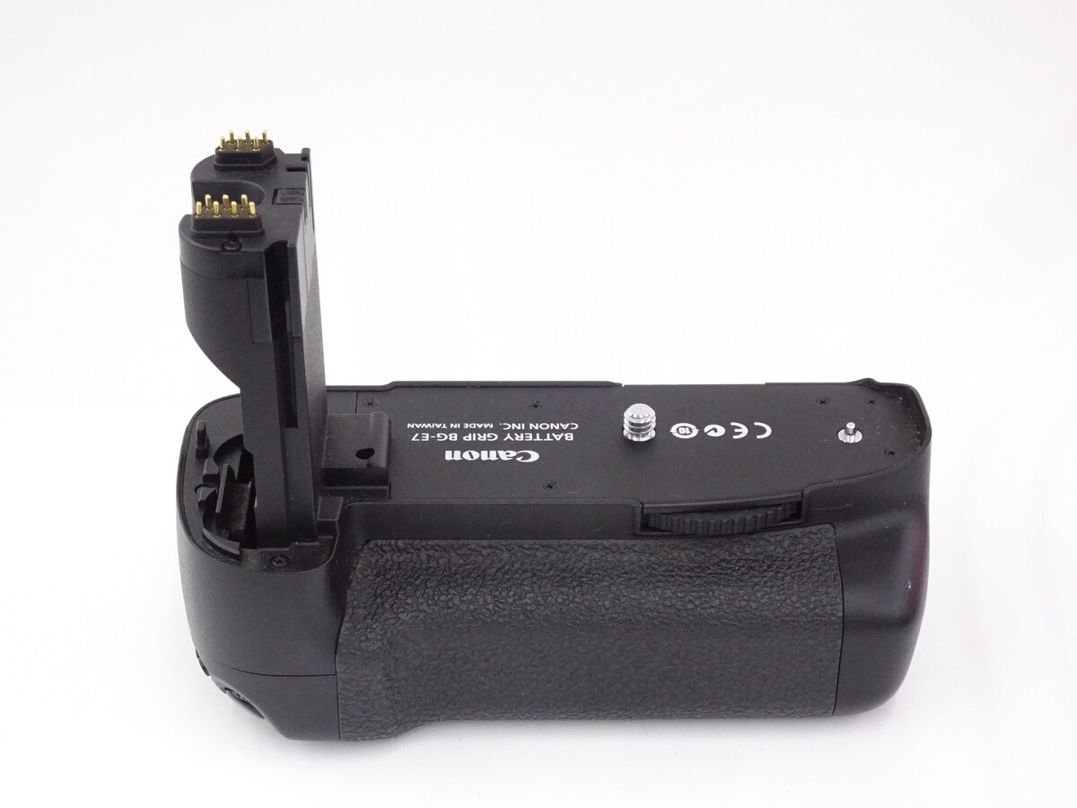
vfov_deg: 22.9
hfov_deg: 30.3
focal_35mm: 64
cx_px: 538
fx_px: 1991
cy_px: 404
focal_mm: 10.95
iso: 800
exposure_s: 1/80
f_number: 4.5
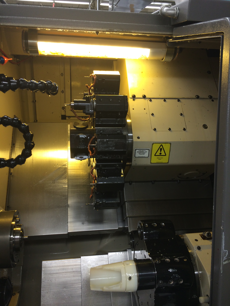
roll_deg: -2.4
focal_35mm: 29
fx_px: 257
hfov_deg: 48.2
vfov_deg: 61.7
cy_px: 153
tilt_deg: -21.2
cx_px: 115
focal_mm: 4.15
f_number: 2.2
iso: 50
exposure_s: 1/30
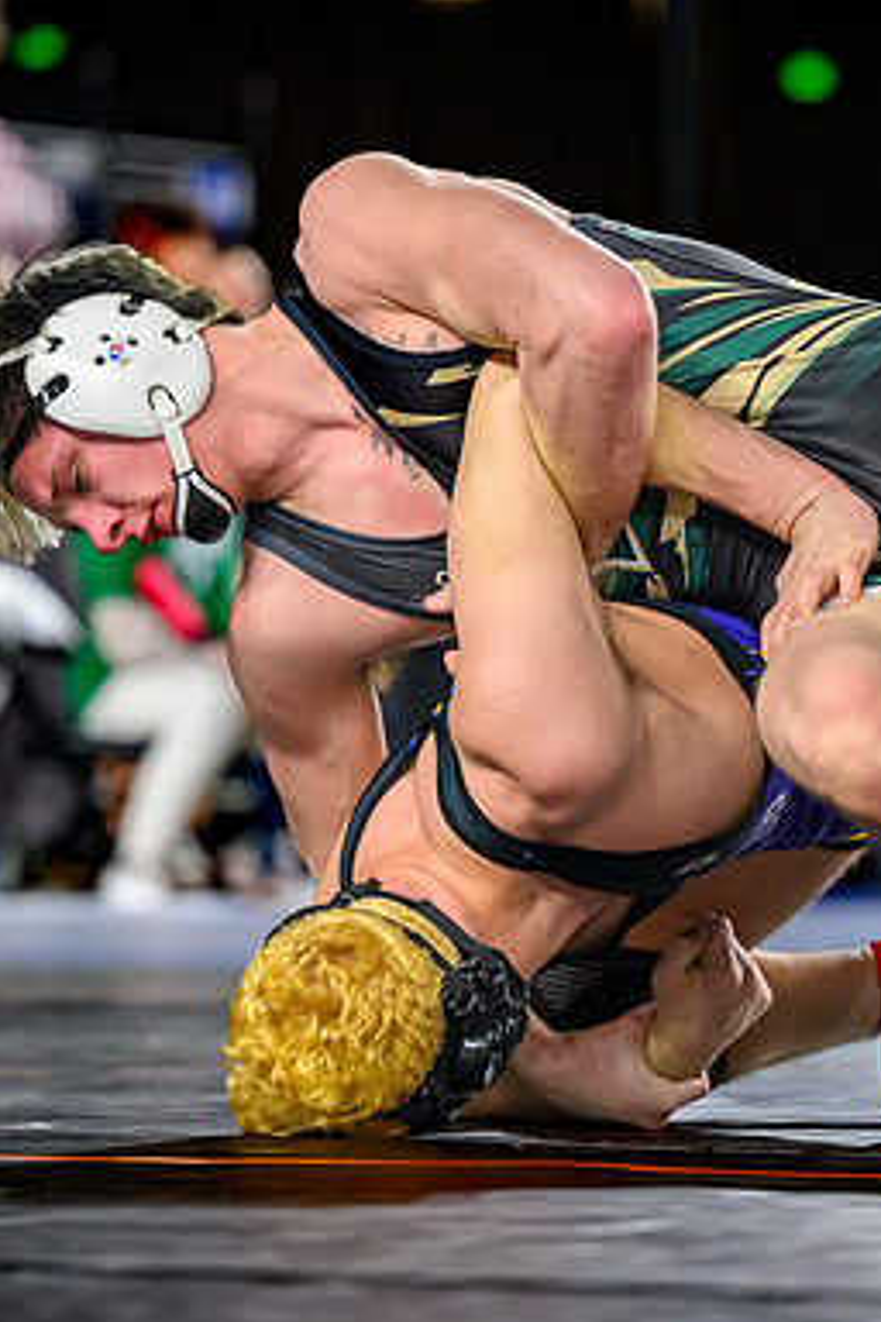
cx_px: 767
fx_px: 8809
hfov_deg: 5.7
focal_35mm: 240
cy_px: 712
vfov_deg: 8.6
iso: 2500
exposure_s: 1/800
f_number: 2.8
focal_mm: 115
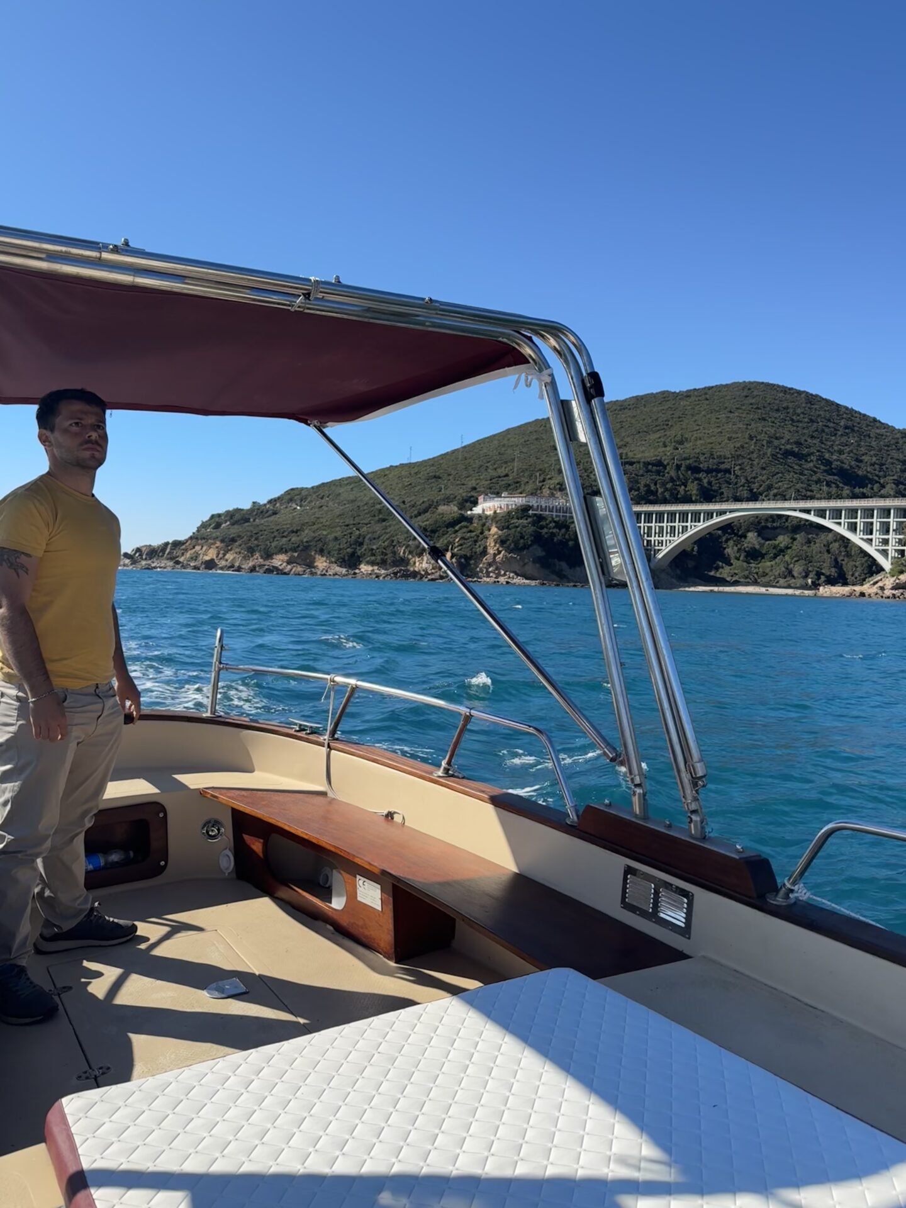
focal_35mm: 24
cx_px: 453
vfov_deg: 71.6
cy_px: 604
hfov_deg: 56.8
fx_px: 838
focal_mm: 6.76
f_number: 1.78
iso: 80
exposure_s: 1/4950
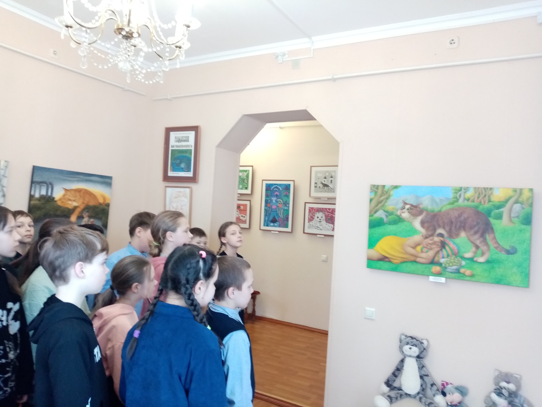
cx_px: 271
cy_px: 204
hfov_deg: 67.3
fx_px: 407
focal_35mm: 26
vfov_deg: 53.1
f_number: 1.8
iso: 438
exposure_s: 1/25
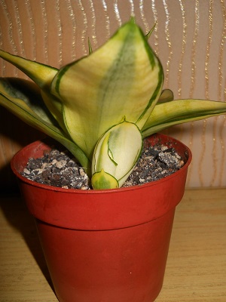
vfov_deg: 45.8
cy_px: 151
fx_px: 357
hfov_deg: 35.1
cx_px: 113
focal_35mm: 41
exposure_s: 1/30
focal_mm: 6.72
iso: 80
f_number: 5.5
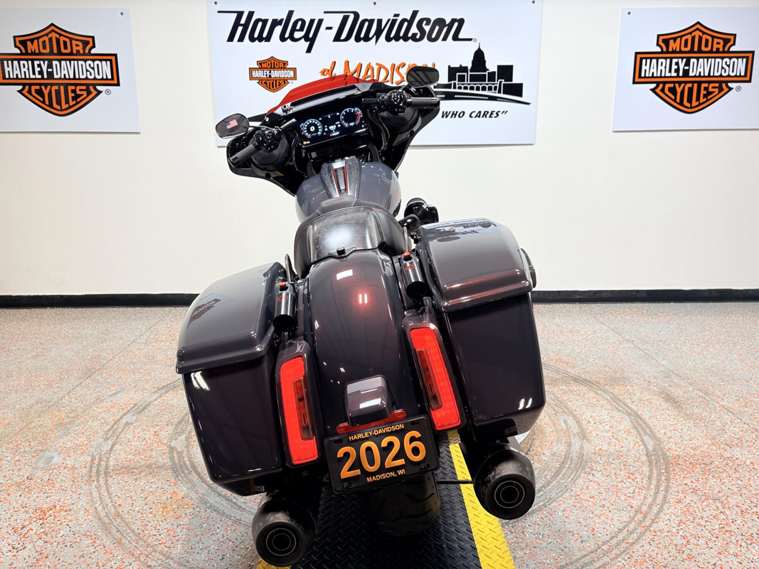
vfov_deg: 53.1
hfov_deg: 67.3
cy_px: 284
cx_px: 380
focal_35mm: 26
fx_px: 570
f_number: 1.6
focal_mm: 5.96
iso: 40
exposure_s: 1/120
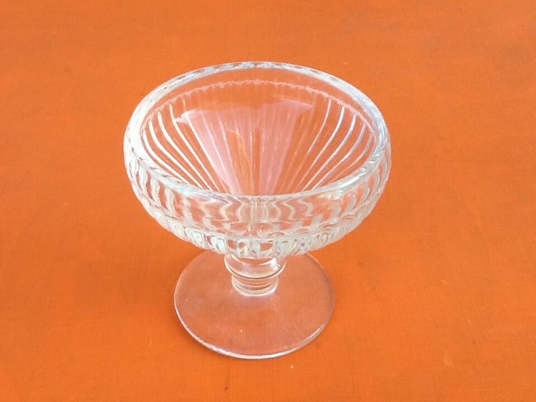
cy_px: 201
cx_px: 268
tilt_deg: -40.1
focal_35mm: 44
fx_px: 681
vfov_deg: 32.9
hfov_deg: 42.9
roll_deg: -0.9
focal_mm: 2.03
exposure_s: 1/120
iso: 64
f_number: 2.4
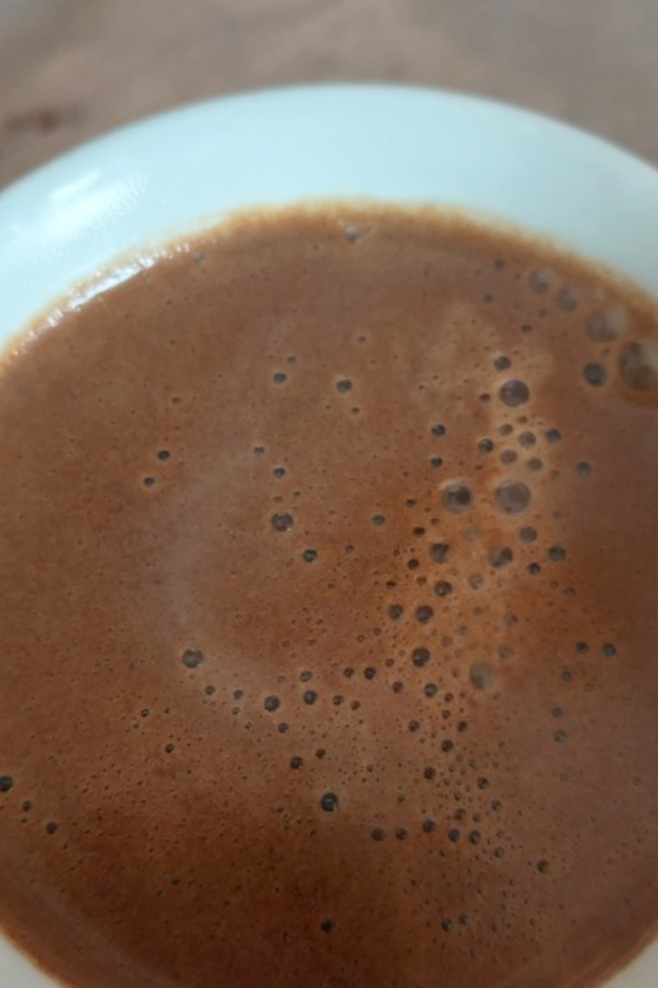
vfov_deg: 43.4
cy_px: 601
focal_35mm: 45
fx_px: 1234
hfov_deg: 29.8
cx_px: 367
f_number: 1.8
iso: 160
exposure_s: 1/50
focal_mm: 4.6
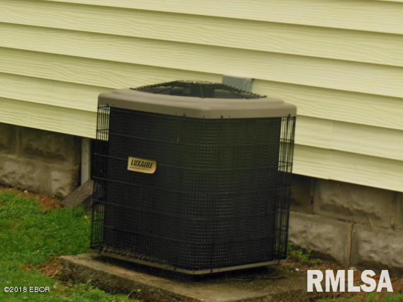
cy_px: 151
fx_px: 1665
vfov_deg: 10.4
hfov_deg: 13.8
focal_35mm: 143
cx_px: 202
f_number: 5.8
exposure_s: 1/60
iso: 250
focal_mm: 25.5
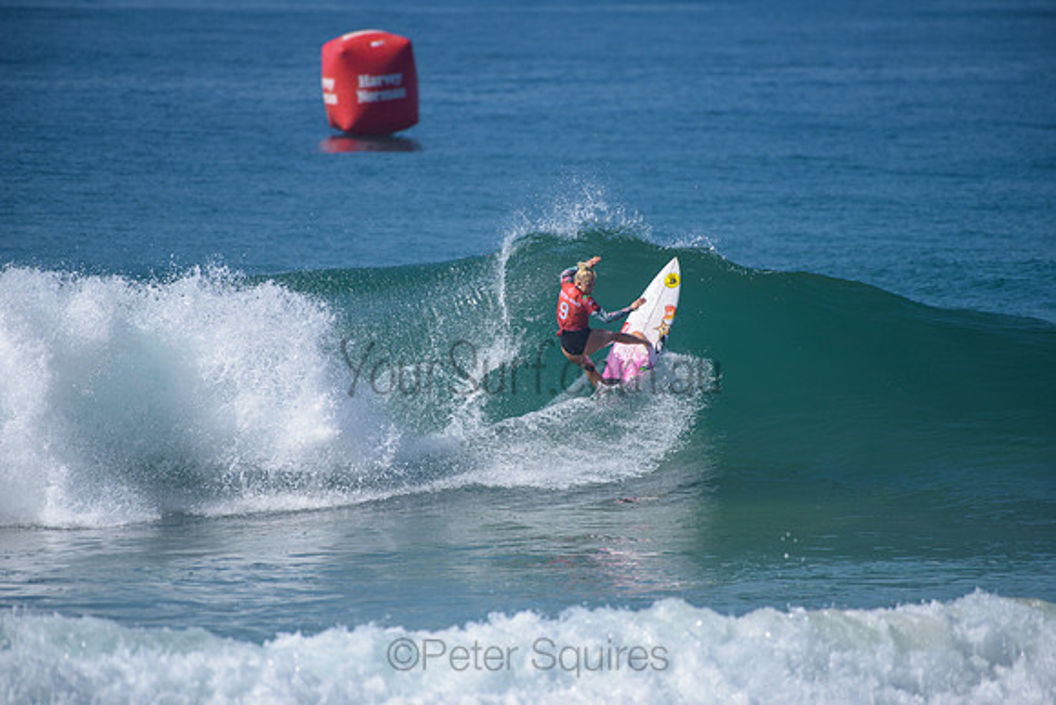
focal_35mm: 500
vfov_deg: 2.8
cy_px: 352
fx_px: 14669
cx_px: 528
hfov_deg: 4.1
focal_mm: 500
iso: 180
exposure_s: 1/2000
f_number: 5.6
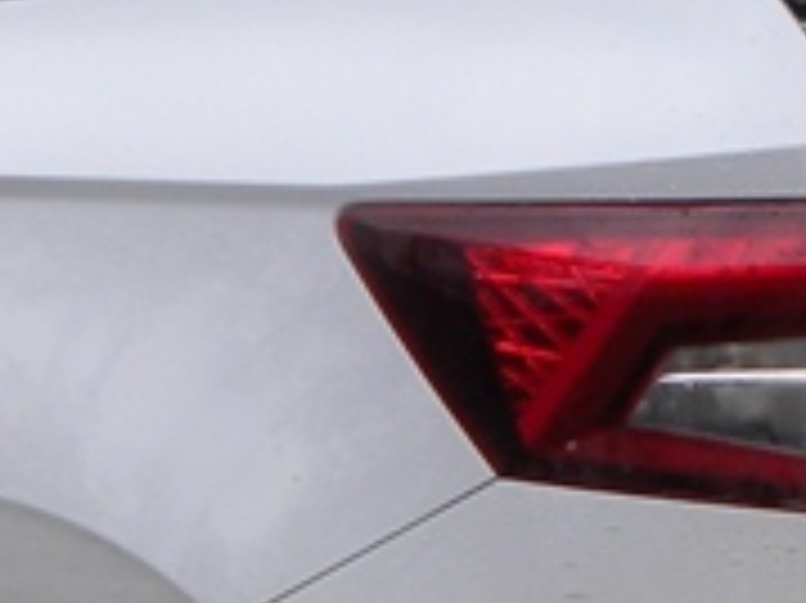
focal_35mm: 189
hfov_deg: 10.4
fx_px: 4398
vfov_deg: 7.8
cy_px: 364
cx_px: 72
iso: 98
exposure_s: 1/77.3
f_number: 2.8
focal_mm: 5.9
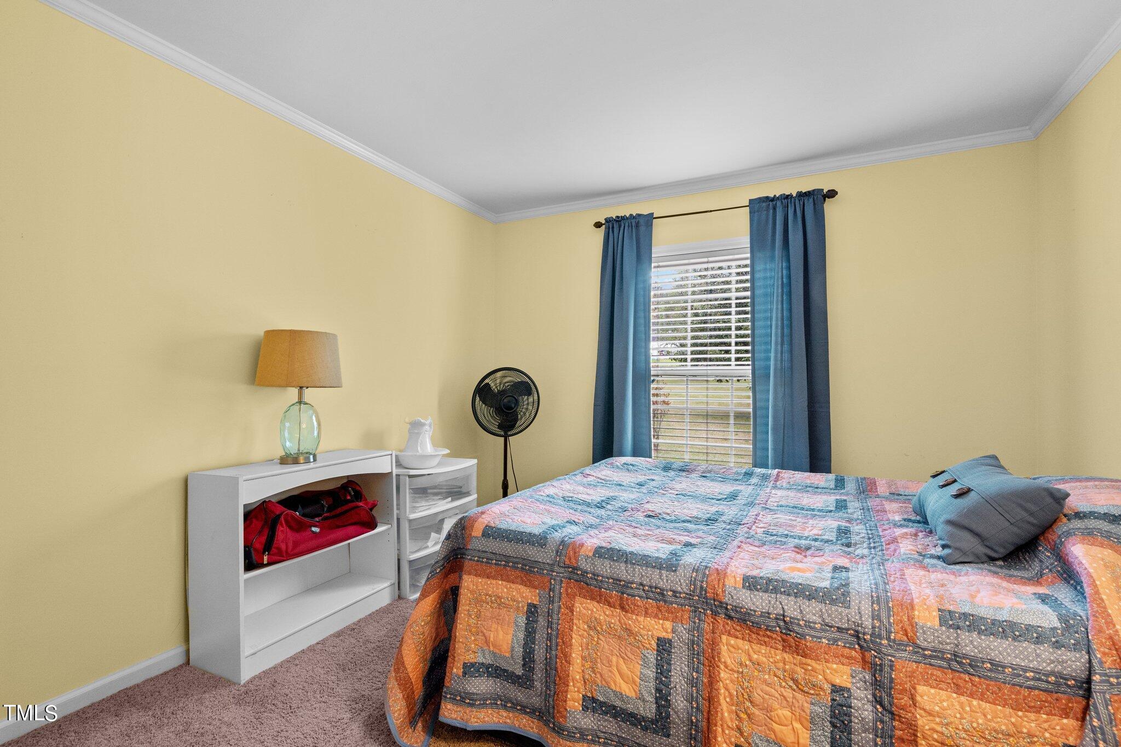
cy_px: 374
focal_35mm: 16
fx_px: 498
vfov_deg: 73.7
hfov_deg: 96.7
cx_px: 560
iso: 400
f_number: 8
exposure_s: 1/2
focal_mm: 16
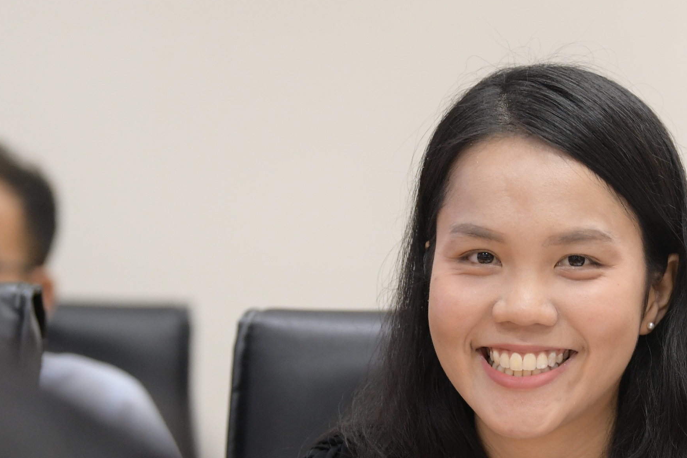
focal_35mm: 274
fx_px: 5228
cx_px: 539
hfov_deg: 7.5
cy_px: 464
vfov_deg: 5.0
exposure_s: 1/200
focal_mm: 116
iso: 1600
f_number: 2.8
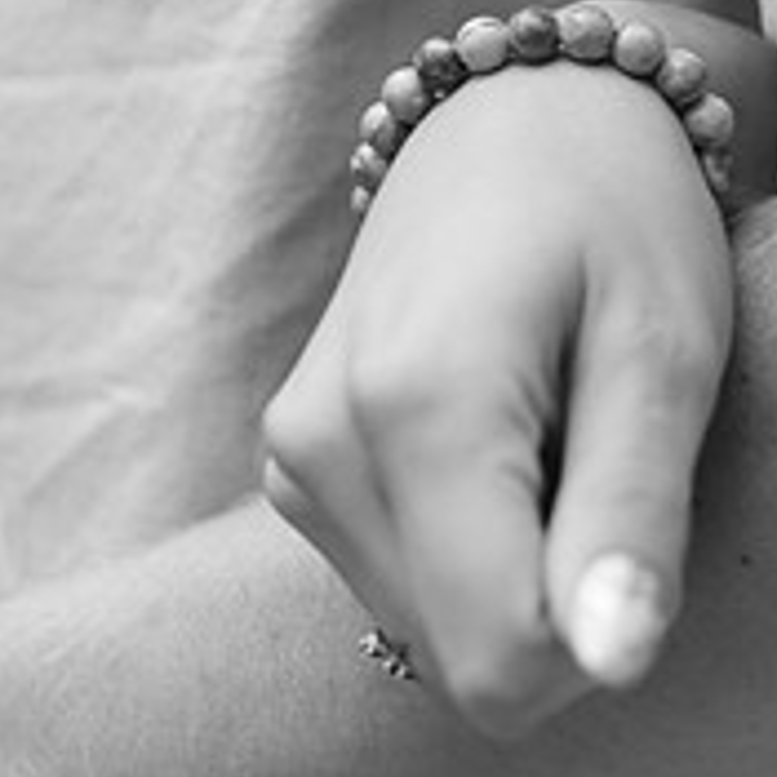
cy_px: 295
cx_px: 1106
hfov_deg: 7.2
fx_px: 6095
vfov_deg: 7.3
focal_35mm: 240
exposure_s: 1/400
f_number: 1.8
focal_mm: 85
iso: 160
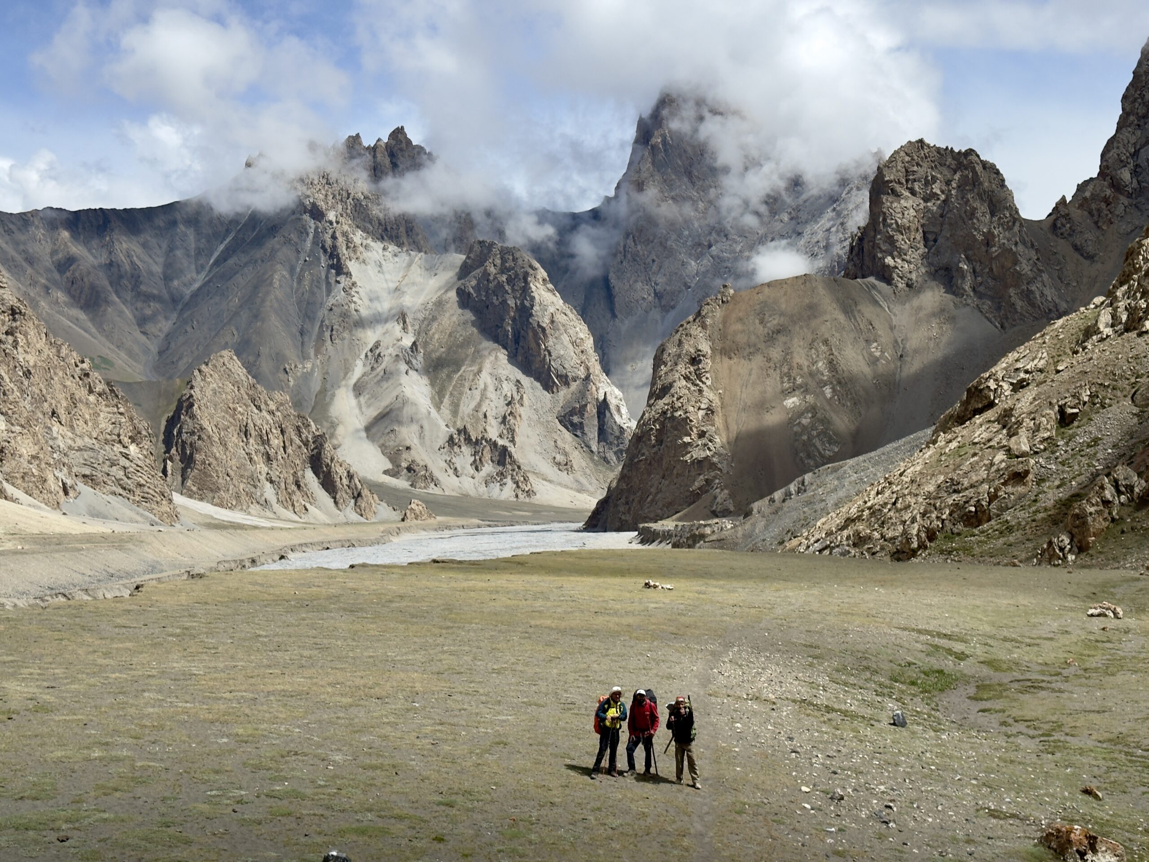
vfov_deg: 30.3
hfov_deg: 39.7
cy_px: 431
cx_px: 574
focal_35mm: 48
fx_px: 1593
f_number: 1.78
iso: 64
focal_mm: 6.76
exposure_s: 1/5376
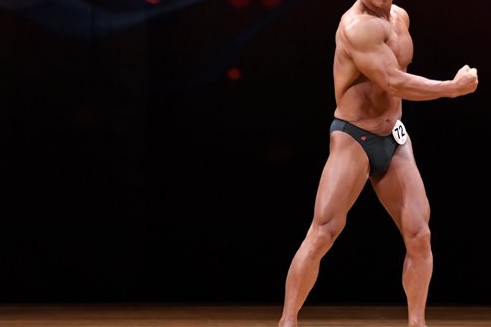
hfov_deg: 5.4
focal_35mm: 379
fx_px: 5167
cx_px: 346
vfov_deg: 3.6
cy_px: 123
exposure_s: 1/400
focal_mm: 160
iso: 4000
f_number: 5.6
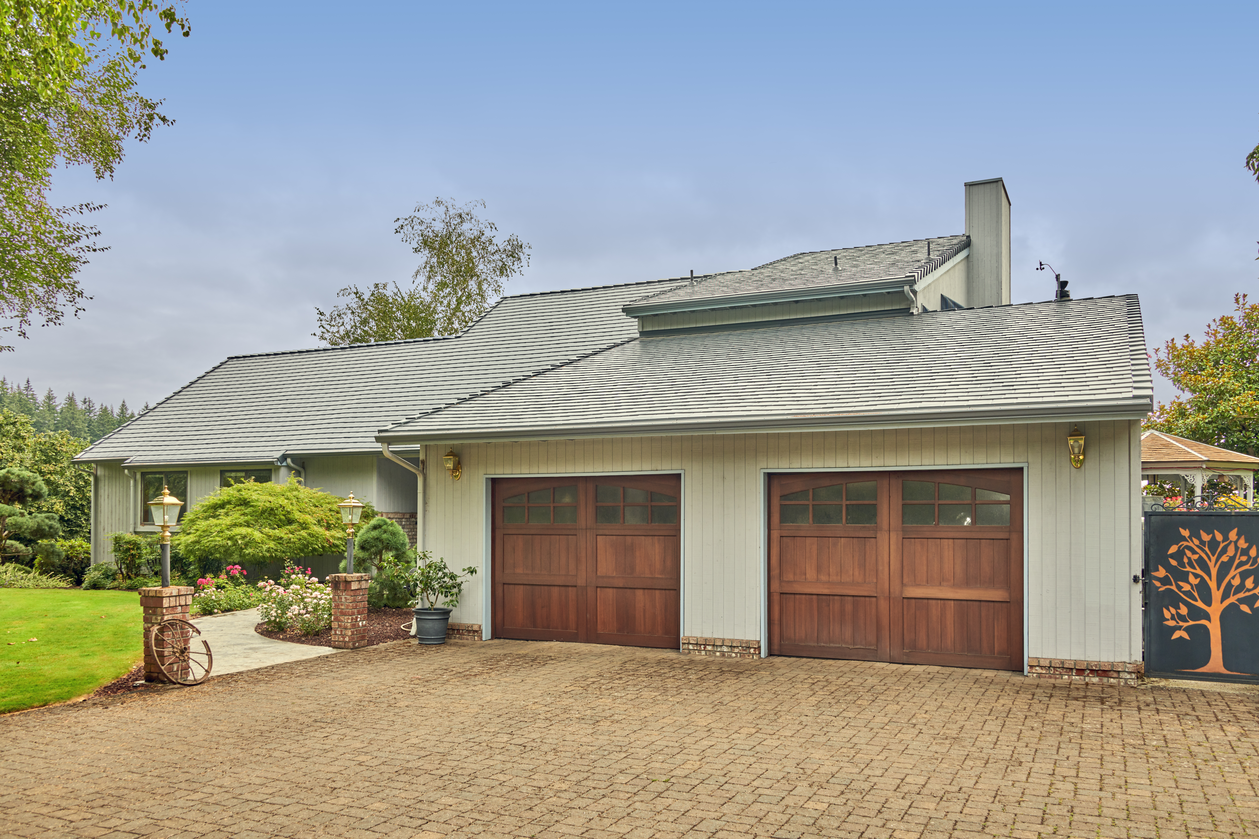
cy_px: 420
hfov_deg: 65.5
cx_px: 630
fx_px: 979
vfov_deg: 46.4
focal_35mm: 28
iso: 100
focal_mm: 28
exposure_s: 1/100
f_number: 9
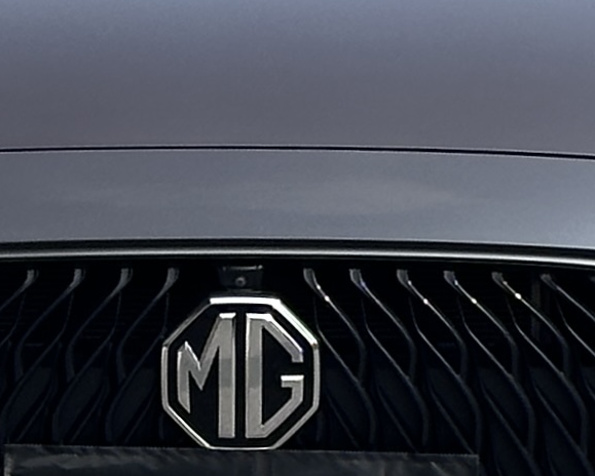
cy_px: 172
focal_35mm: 222
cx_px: 236
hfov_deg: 8.7
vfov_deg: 7.0
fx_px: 3912
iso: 64
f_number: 1.78
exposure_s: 1/3367
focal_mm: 6.86
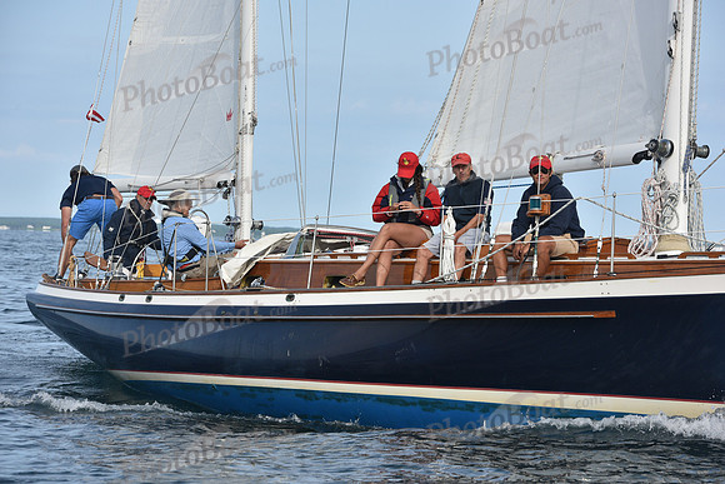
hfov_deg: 15.2
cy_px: 242
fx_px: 2719
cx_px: 362
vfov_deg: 10.2
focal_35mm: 135
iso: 320
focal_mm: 135
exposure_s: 1/1000
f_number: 8
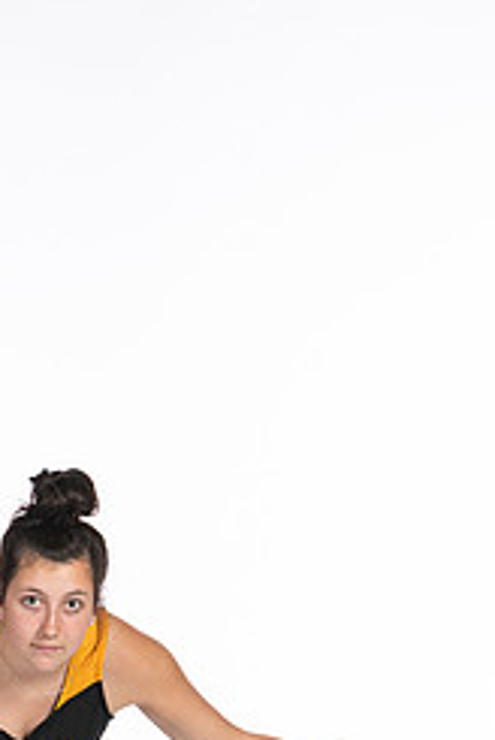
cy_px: 664
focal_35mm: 220
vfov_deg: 9.3
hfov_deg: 6.3
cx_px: 60
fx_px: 4524
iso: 100
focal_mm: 80
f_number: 5.6
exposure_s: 1/100
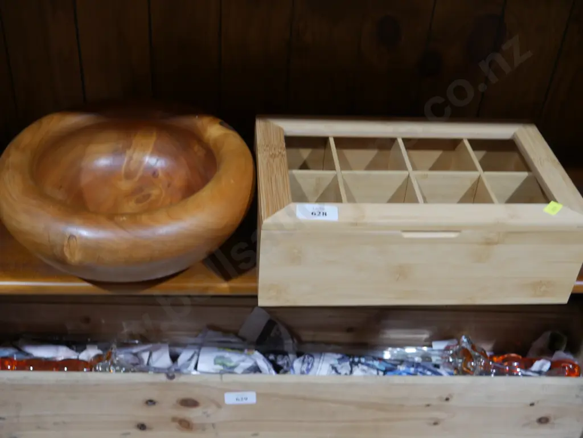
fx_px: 741
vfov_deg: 32.9
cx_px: 292
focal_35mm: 44
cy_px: 219
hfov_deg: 42.9
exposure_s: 1/60
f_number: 4.7
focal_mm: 22
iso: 500
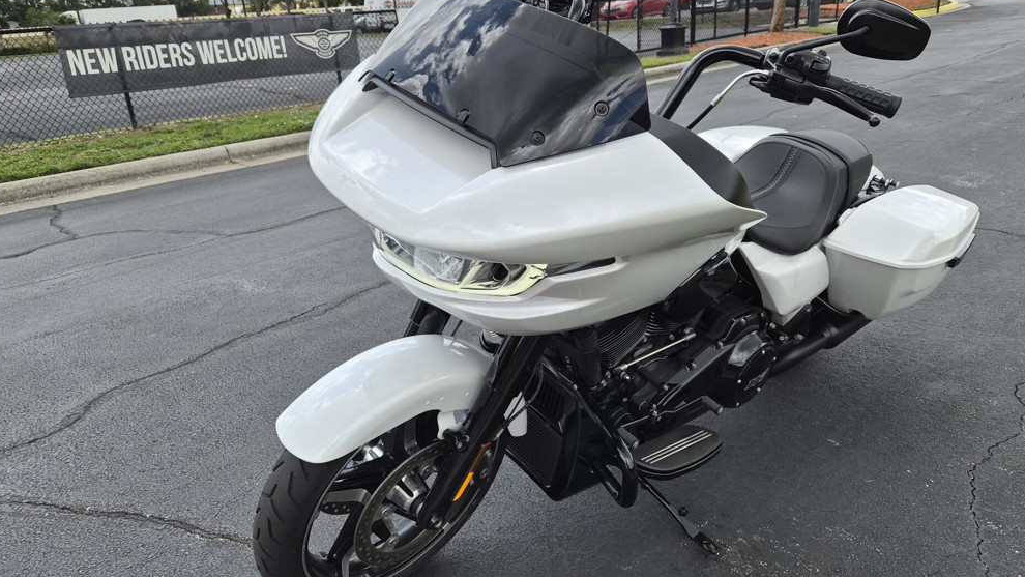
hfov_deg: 69.9
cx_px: 508
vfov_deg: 42.9
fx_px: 734
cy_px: 288
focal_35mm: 27
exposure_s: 1/2896
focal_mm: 5.4
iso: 80
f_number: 1.8
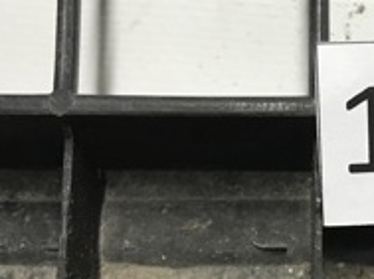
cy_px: 126
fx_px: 1024
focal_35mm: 95
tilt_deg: -76.3
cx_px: 370
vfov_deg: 15.5
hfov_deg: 20.1
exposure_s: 1/33
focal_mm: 3.99
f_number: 1.8
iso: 40
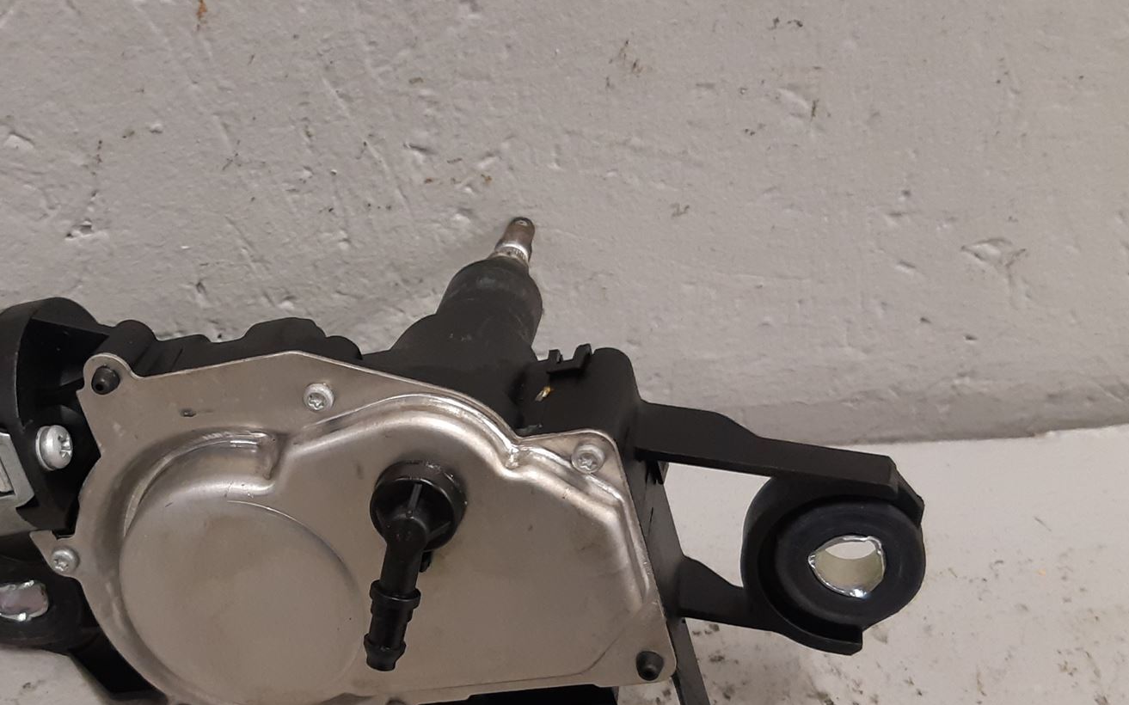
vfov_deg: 29.8
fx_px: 1323
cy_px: 411
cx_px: 289
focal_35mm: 43
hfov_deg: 44.7
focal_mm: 3.93
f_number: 1.7
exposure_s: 1/50
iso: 160
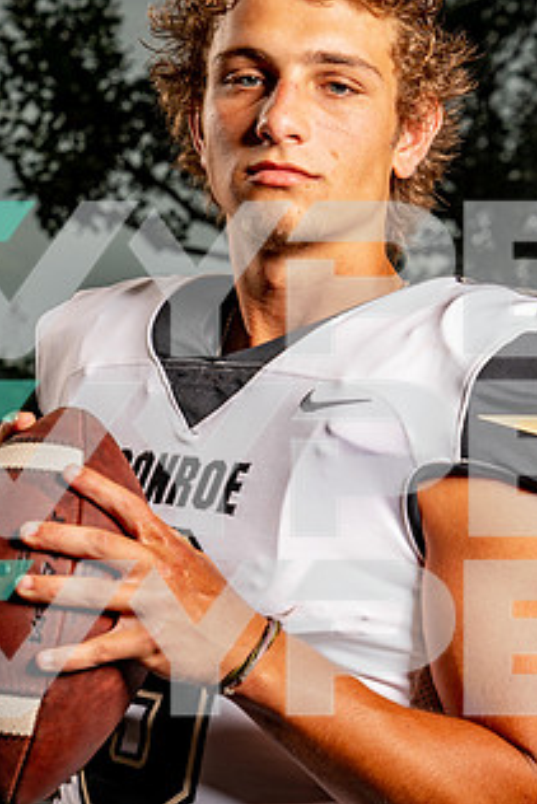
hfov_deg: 14.6
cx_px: 262
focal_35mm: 94
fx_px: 2101
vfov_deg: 21.7
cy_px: 461
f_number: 5.6
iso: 100
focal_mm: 66
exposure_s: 1/320
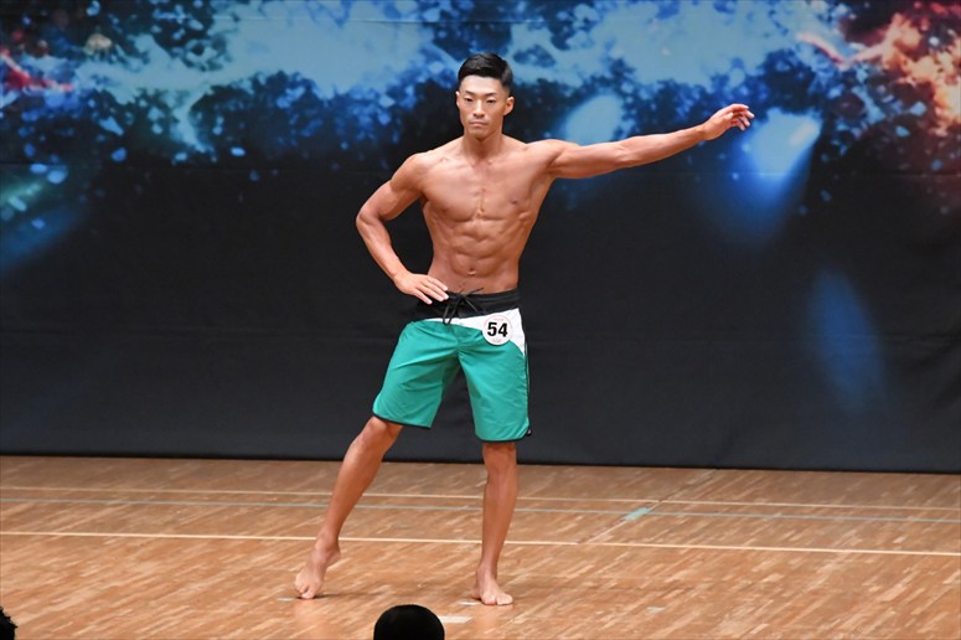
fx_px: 7204
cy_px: 320
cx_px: 480
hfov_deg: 7.6
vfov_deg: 5.1
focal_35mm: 270
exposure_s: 1/400
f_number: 5.6
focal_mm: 180
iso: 8000
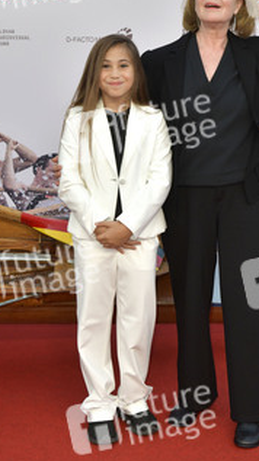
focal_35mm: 66
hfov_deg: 18.2
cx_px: 183
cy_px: 202
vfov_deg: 31.9
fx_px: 807
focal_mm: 50
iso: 1250
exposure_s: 1/250
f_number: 6.3
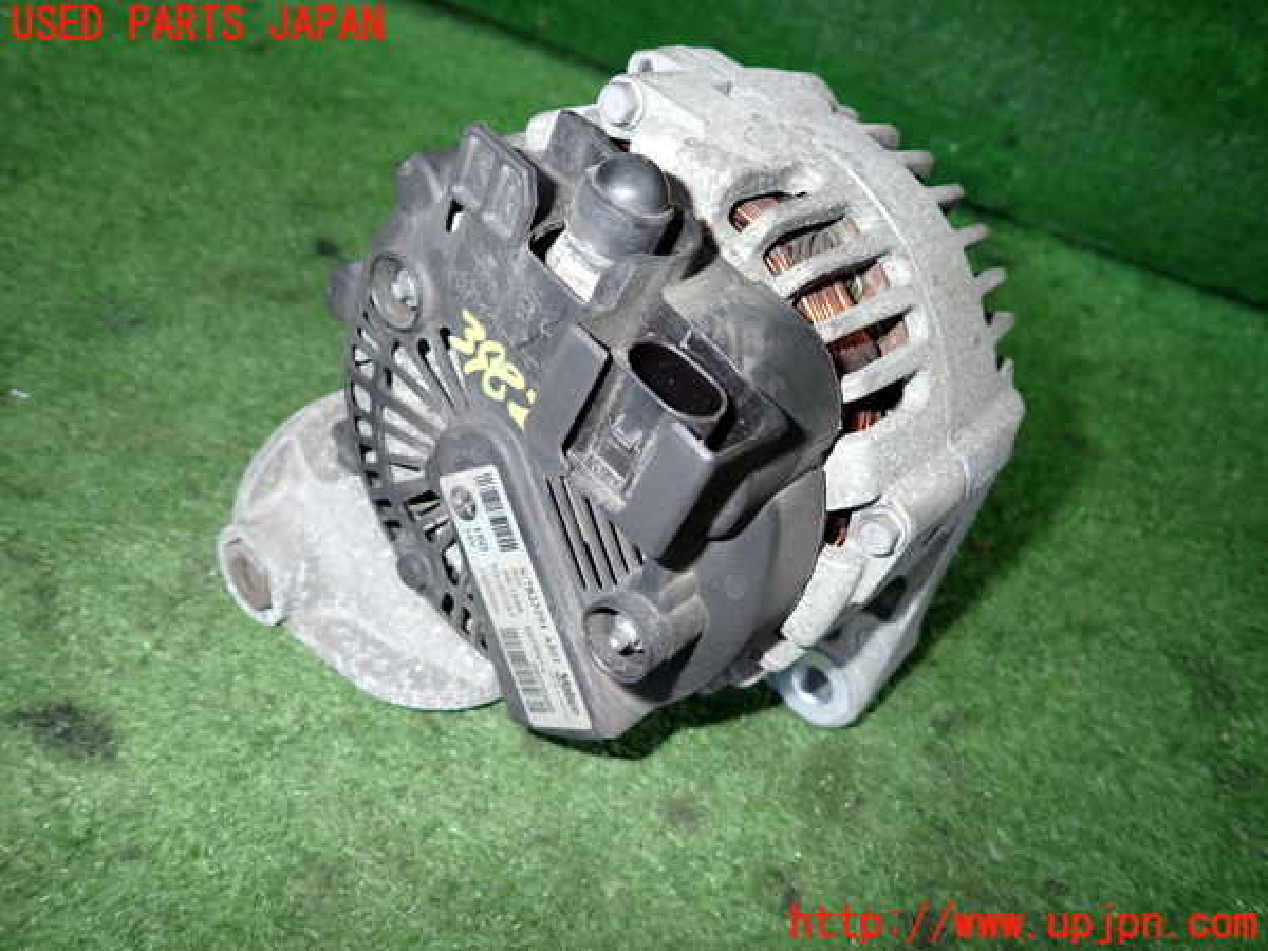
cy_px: 476
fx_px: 916
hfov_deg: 69.4
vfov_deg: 54.9
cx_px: 634
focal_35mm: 25
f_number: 5.6
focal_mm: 4.5
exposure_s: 1/30
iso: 200
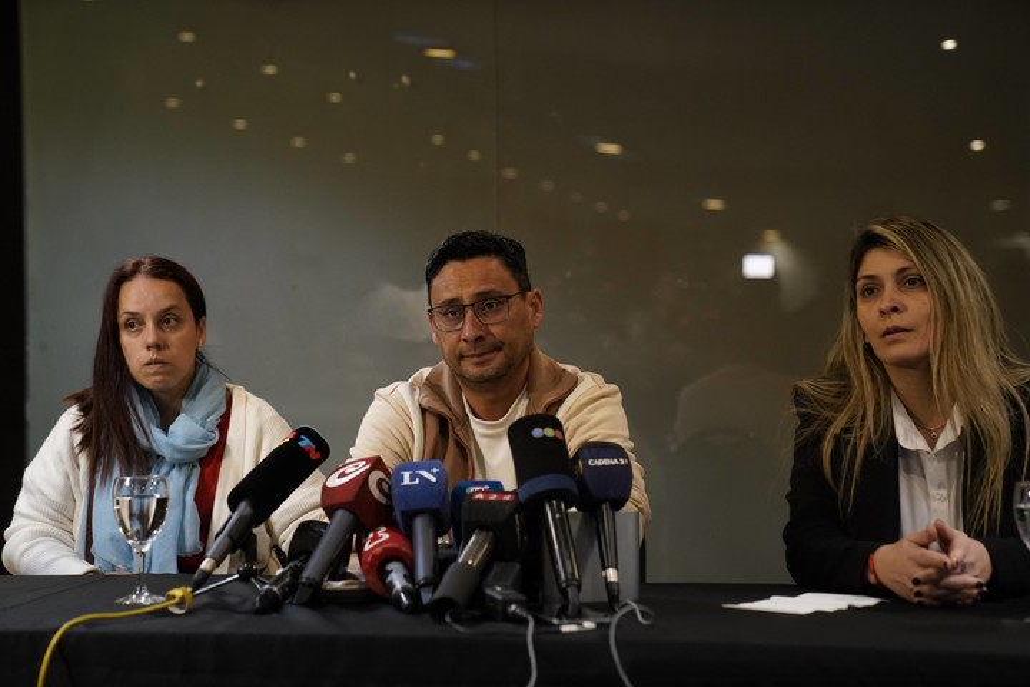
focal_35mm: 70
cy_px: 344
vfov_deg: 19.5
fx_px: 2003
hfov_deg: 28.8
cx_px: 515
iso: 4000
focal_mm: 70
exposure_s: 1/500
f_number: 2.8
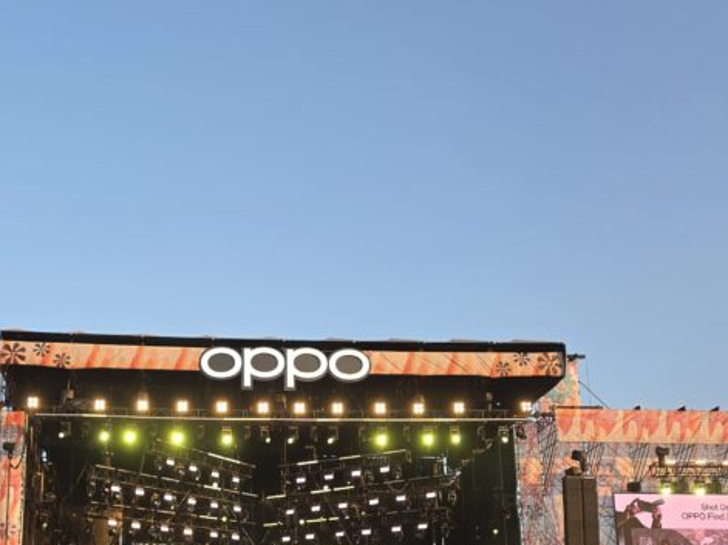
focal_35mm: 50
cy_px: 469
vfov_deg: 28.2
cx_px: 215
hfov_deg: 37.6
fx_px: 1051
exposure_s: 1/129
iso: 12
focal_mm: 6.3
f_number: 1.7
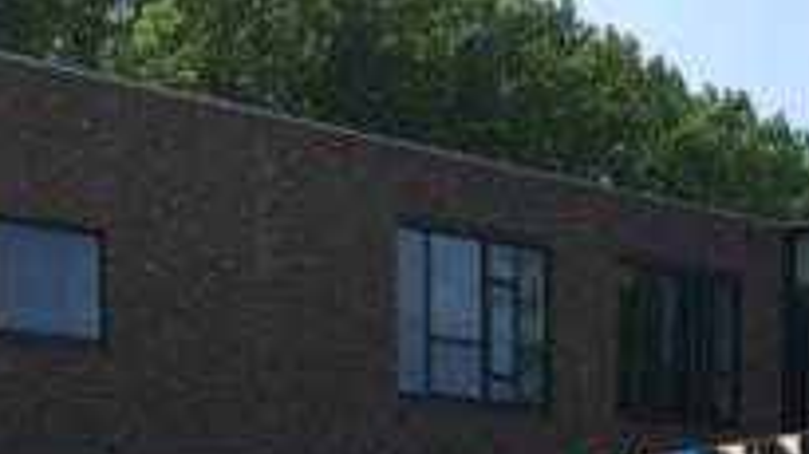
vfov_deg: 14.6
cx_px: 659
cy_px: 669
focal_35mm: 77
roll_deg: -1.3
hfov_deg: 27.0
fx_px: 1651
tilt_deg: -2.5
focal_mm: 4.15
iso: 25
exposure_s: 1/1241
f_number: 2.2
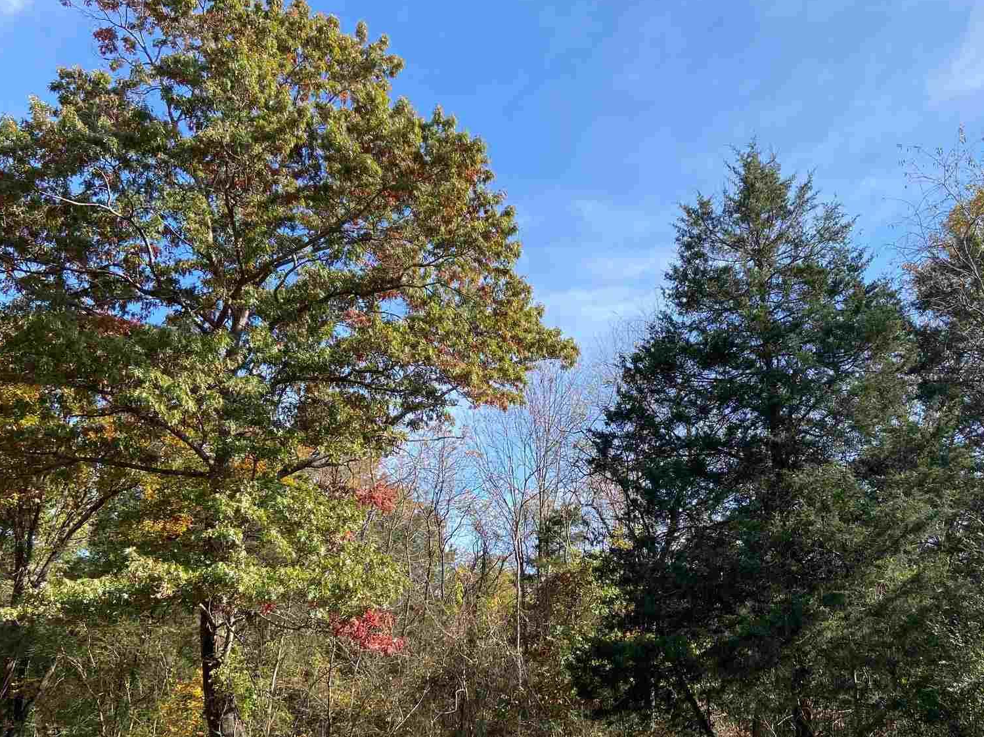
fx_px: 995
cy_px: 418
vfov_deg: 40.6
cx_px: 623
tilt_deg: +16.5
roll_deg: +1.0
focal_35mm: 35
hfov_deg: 52.0
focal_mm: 4.25
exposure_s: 1/1193
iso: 32
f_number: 1.8
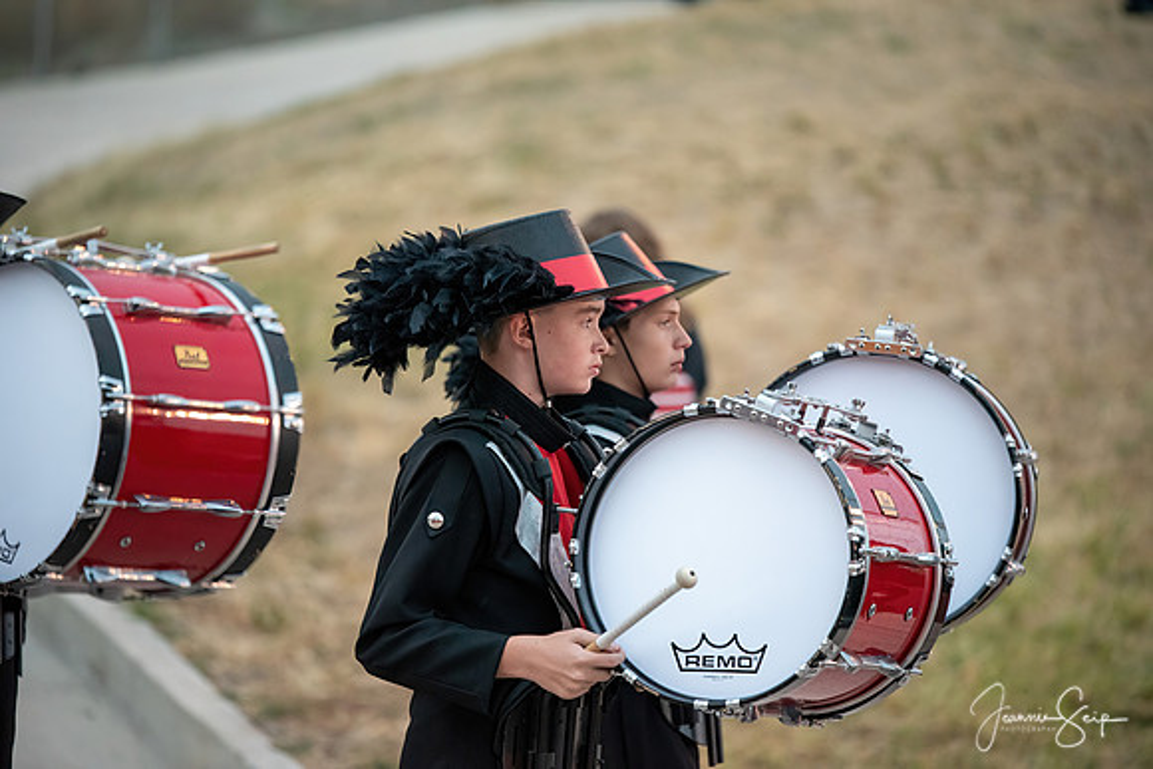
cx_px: 576
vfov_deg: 7.6
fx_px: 5766
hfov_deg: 11.4
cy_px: 384
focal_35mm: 180
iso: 6400
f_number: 2.8
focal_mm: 180
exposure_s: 1/320
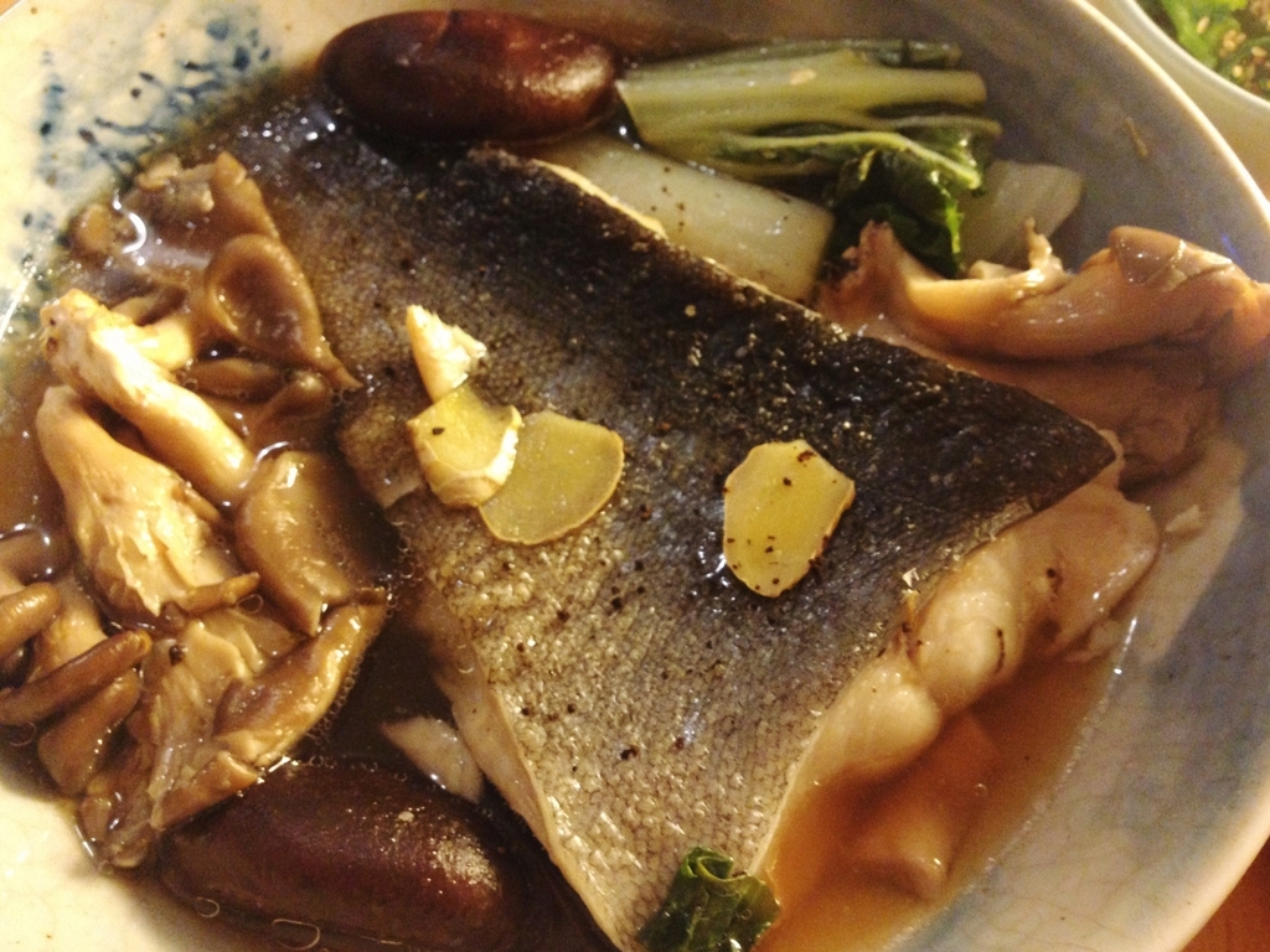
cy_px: 476
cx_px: 635
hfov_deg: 55.4
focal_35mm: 33
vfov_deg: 42.9
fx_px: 1211
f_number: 2.4
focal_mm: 4.12
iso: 400
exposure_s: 1/15
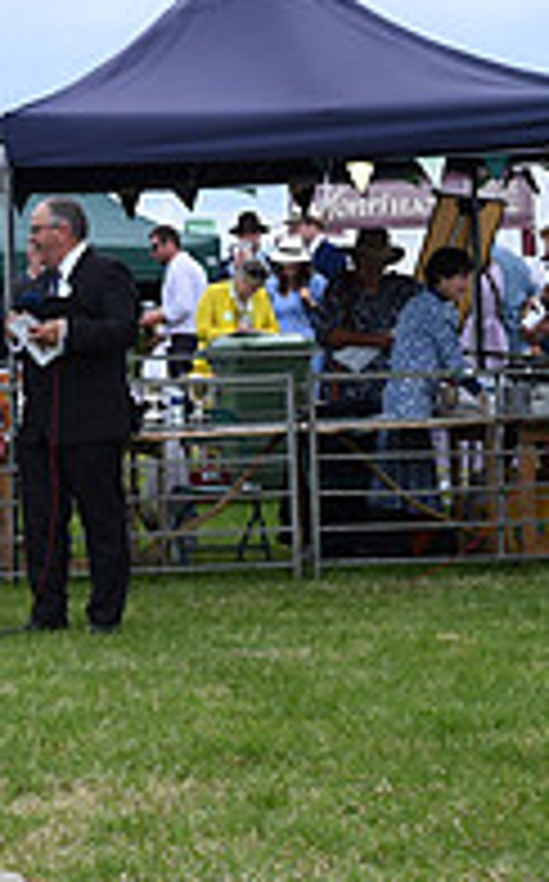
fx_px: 3625
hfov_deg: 8.2
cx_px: -549
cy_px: 450
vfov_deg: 13.9
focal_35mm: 151
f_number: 9
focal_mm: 50
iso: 800
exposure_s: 1/1250
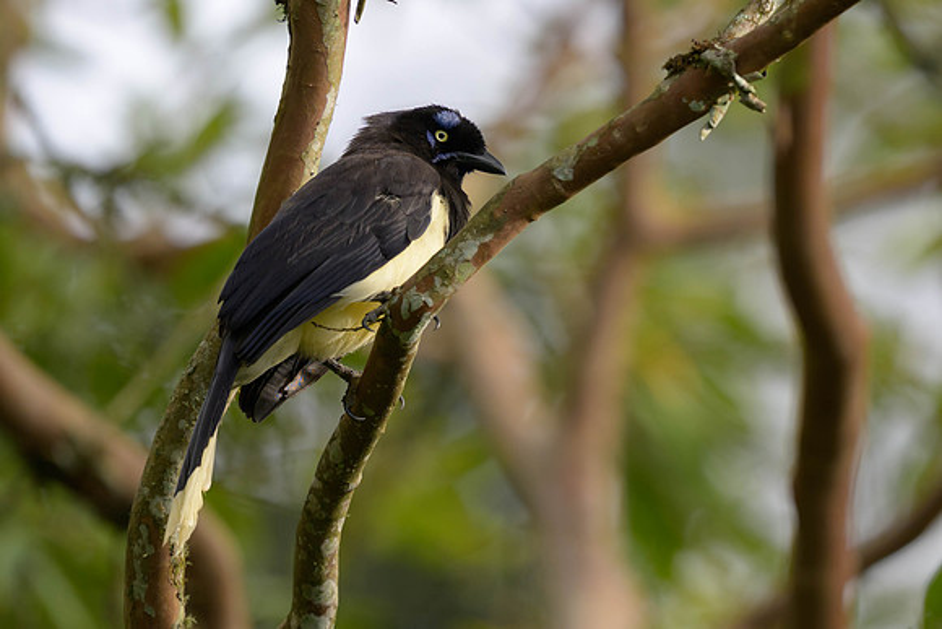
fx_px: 26456
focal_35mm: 1011
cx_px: 570
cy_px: 257
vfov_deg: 1.4
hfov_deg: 2.0
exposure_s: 1/320
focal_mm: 400
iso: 110
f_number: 2.8
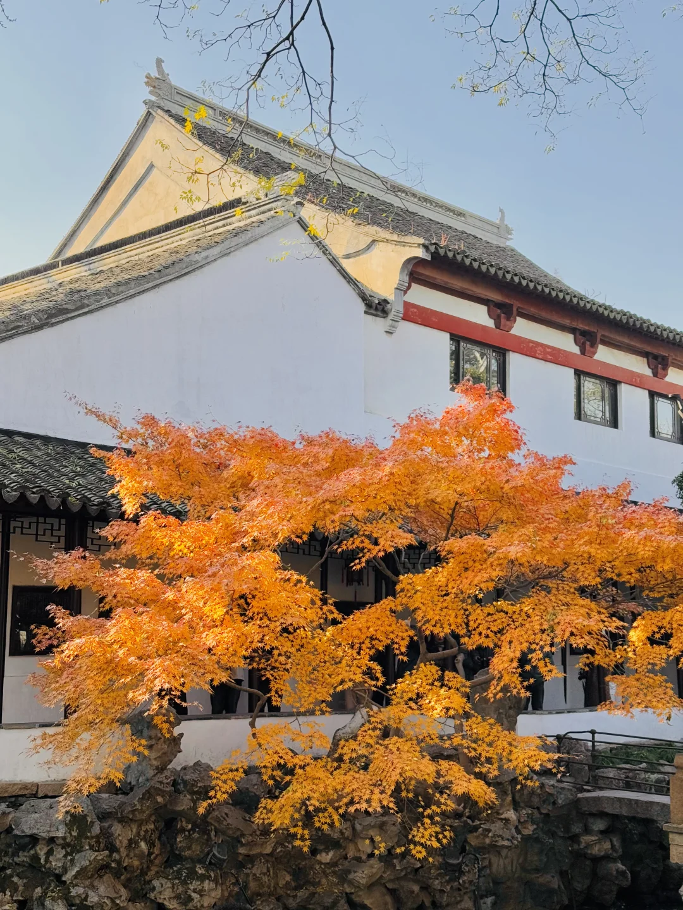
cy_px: 455
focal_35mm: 48
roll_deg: -0.9
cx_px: 342
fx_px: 1263
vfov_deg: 39.7
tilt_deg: +8.3
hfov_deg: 30.3
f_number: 1.78
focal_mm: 6.76
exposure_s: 1/1070
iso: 64
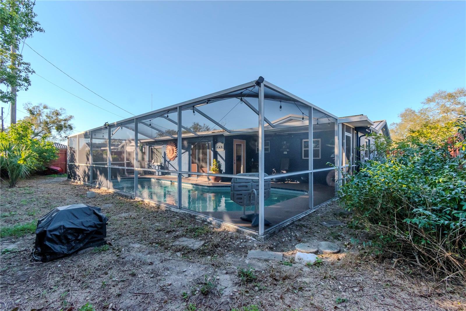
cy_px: 156
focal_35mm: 15
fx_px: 194
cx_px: 233
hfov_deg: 100.4
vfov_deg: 77.3
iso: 500
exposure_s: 1/640
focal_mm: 10
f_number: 7.1
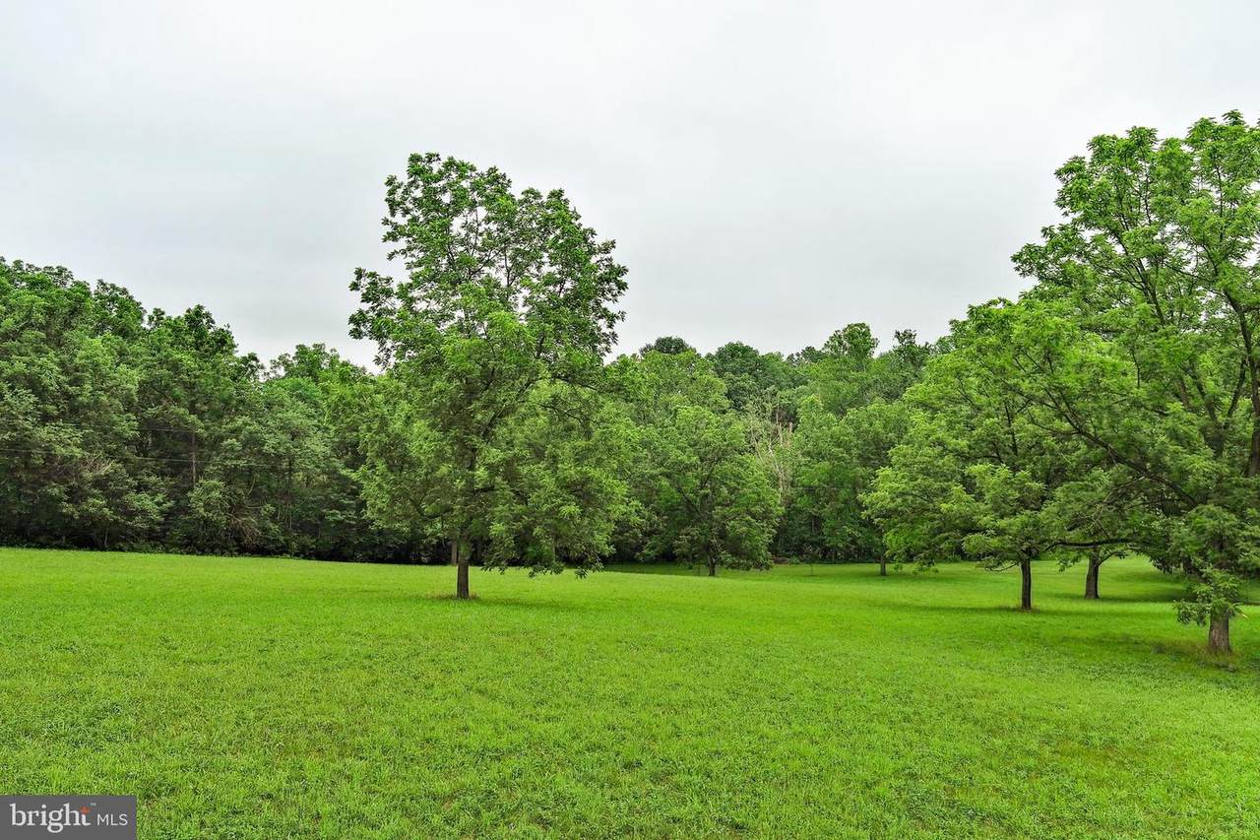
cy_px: 420
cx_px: 630
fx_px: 1015
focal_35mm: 29
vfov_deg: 45.0
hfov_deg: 63.7
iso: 100
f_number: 2.8
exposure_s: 1/1400
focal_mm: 10.57
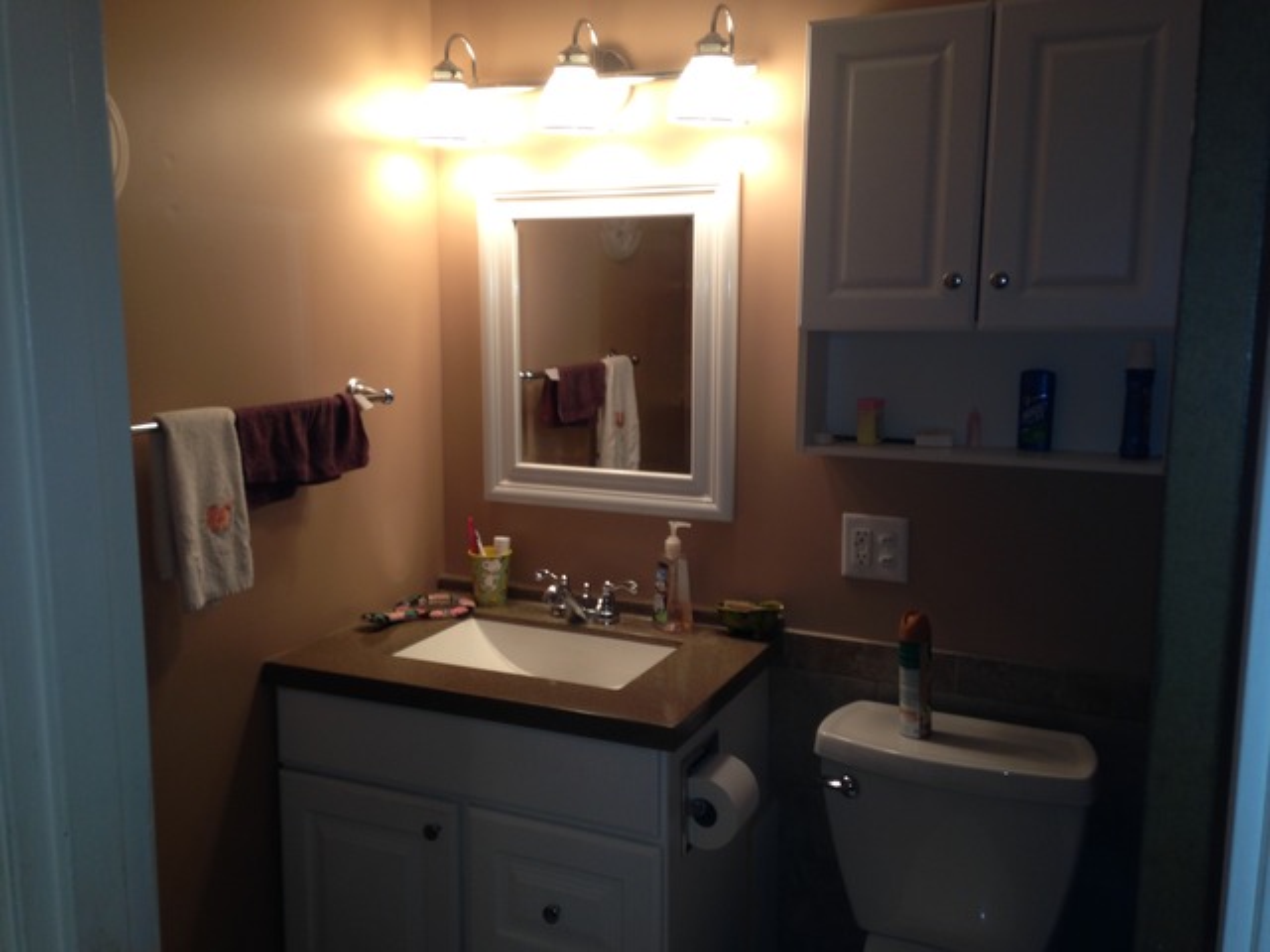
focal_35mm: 33
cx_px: 635
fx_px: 1211
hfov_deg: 55.4
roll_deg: +0.1
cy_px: 476
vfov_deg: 42.9
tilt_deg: -10.3
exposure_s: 1/30
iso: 50
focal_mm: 4.12
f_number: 2.4
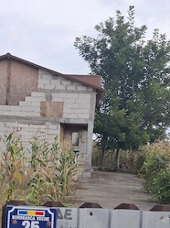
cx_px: 45
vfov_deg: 47.5
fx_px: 243
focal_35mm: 37
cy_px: 182
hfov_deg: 37.7
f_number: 1.8
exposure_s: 1/1000
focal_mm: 5.54
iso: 50
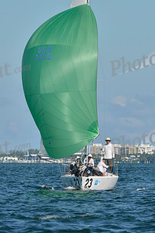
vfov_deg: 4.0
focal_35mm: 515
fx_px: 3322
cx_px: 71
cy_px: 28
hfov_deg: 2.7
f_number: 7.1
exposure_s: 1/1250
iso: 200
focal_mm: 270
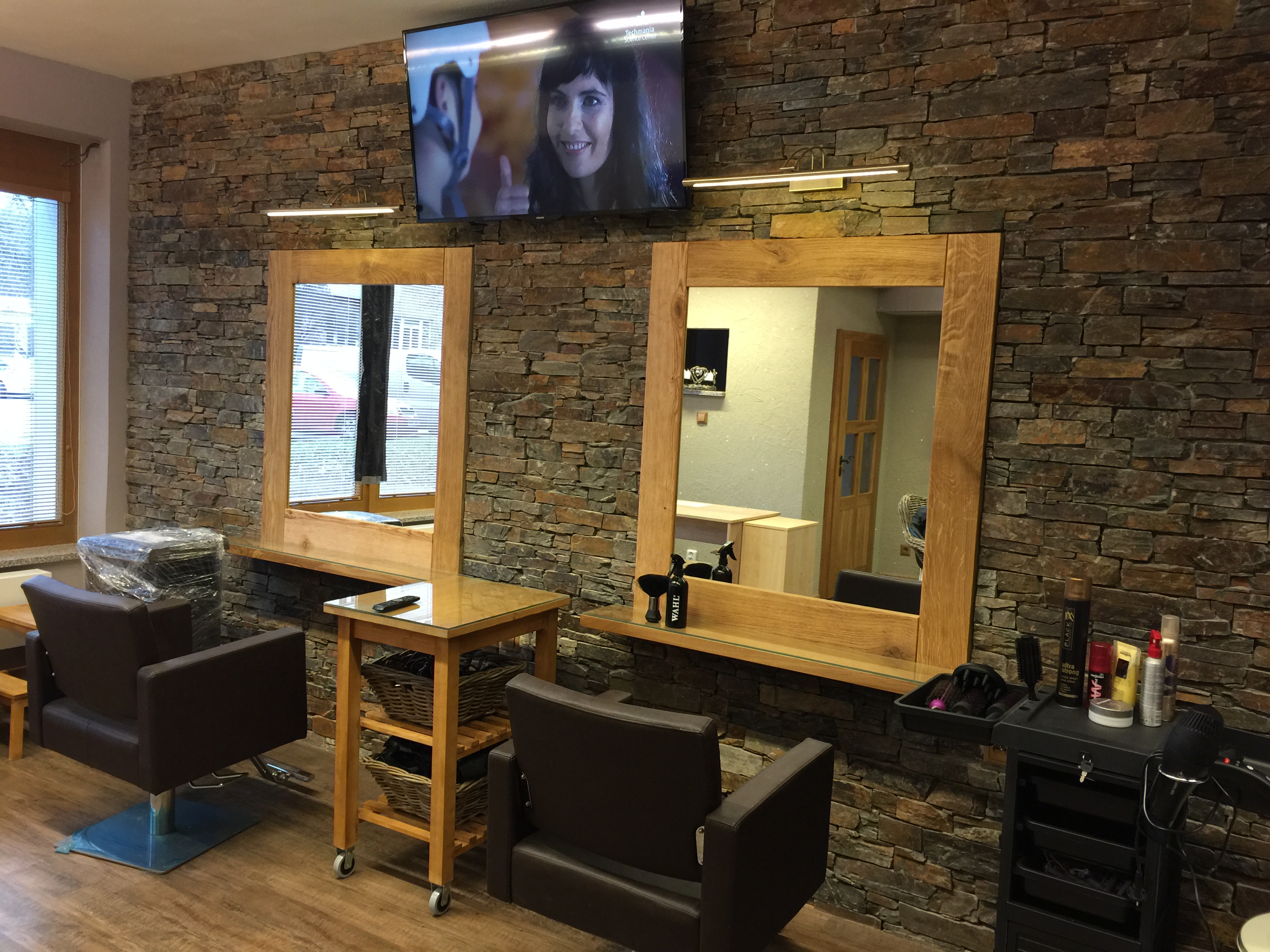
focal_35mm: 29
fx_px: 1064
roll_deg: -3.0
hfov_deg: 61.7
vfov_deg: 48.2
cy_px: 476
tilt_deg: -5.6
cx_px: 635
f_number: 2.2
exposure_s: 1/15
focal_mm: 4.15
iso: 64
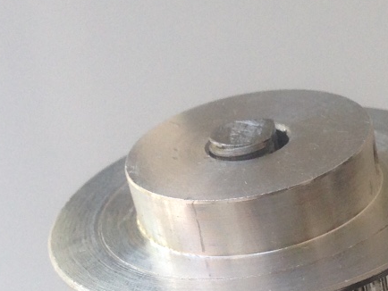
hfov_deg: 15.5
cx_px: 405
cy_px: 433
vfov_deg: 11.5
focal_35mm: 124
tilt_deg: -54.5
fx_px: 1391
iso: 50
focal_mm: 4.12
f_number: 2.4
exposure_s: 1/120
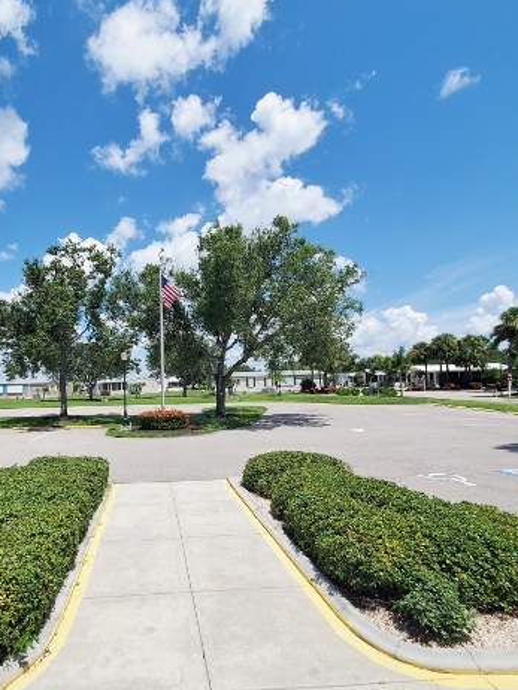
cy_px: 381
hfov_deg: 69.8
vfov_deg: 87.4
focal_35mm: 18
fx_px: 359
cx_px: 178
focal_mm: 1.8
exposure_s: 1/1930
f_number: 2.2
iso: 50
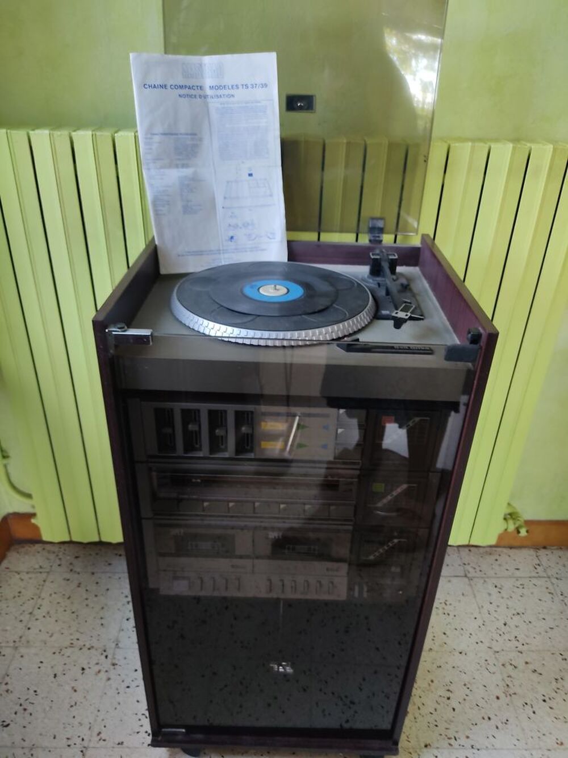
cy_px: 379
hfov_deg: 53.1
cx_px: 284
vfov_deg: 67.3
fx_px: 569
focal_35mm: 26
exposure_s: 1/33
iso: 537
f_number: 1.79
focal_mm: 4.74
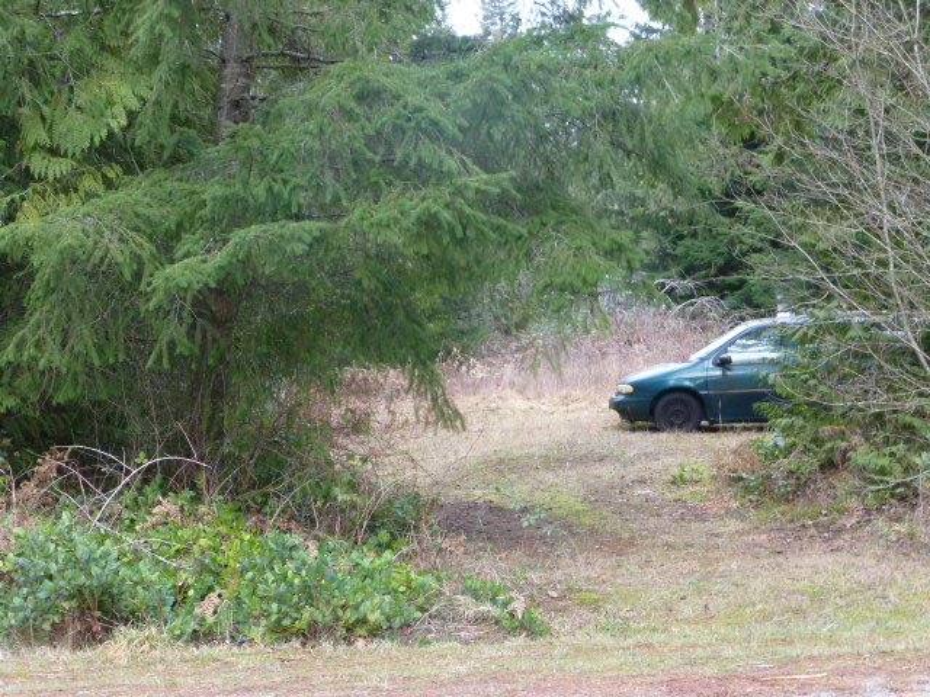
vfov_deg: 23.7
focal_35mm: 62
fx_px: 1666
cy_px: 348
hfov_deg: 31.2
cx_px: 465
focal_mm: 11
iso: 400
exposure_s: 1/60
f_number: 4.8
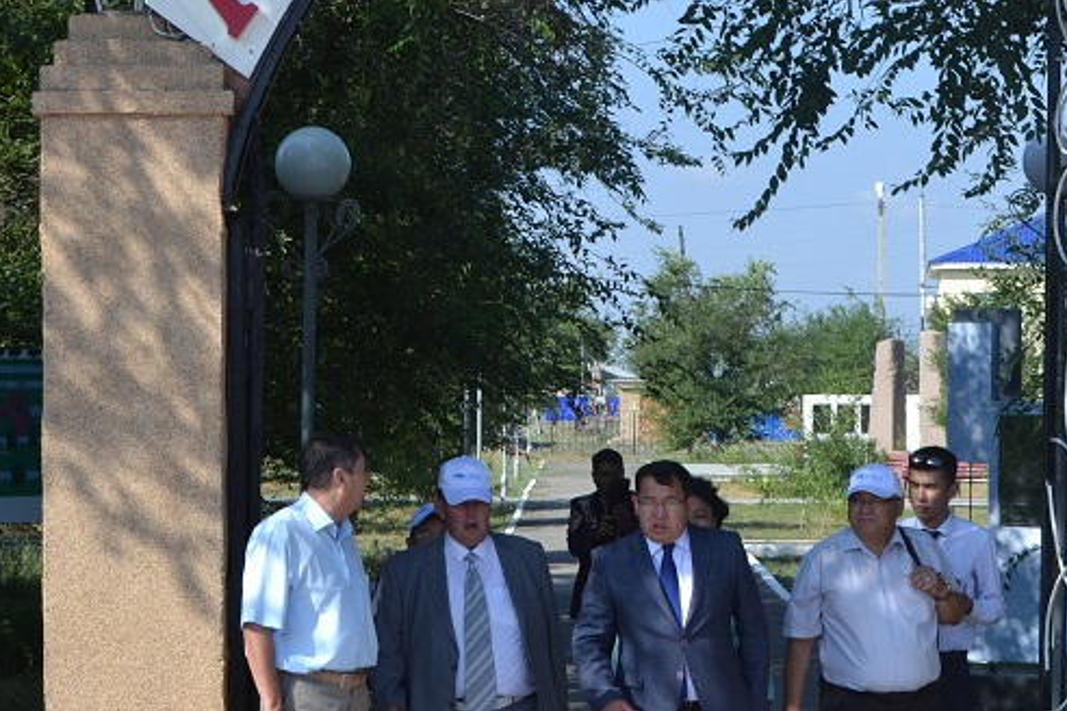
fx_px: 3616
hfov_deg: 16.8
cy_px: 323
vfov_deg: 11.2
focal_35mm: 122
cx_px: 631
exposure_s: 1/200
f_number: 7.1
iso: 100
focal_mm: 40
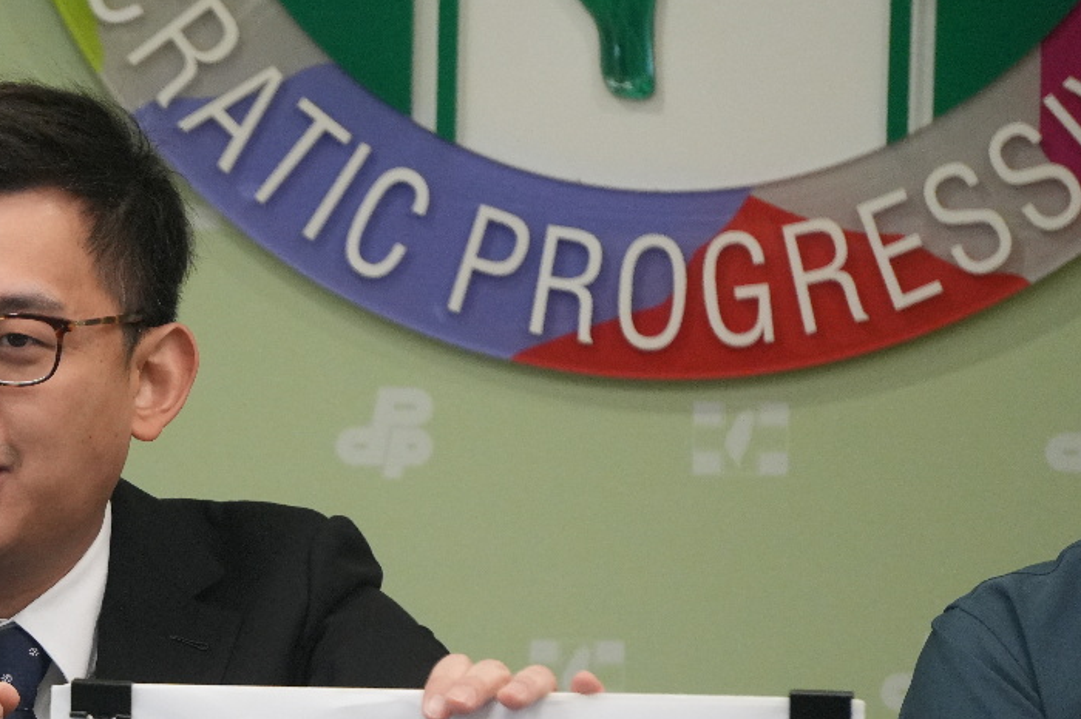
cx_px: 144
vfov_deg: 2.7
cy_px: 615
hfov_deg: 4.0
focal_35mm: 516
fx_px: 15486
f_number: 6.3
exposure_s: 1/320
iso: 3200
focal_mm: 188
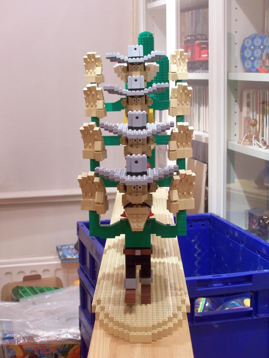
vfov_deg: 29.0
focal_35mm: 67
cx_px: 134
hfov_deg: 21.9
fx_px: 694
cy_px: 179
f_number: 3.2
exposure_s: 1/3
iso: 80
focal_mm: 11.1
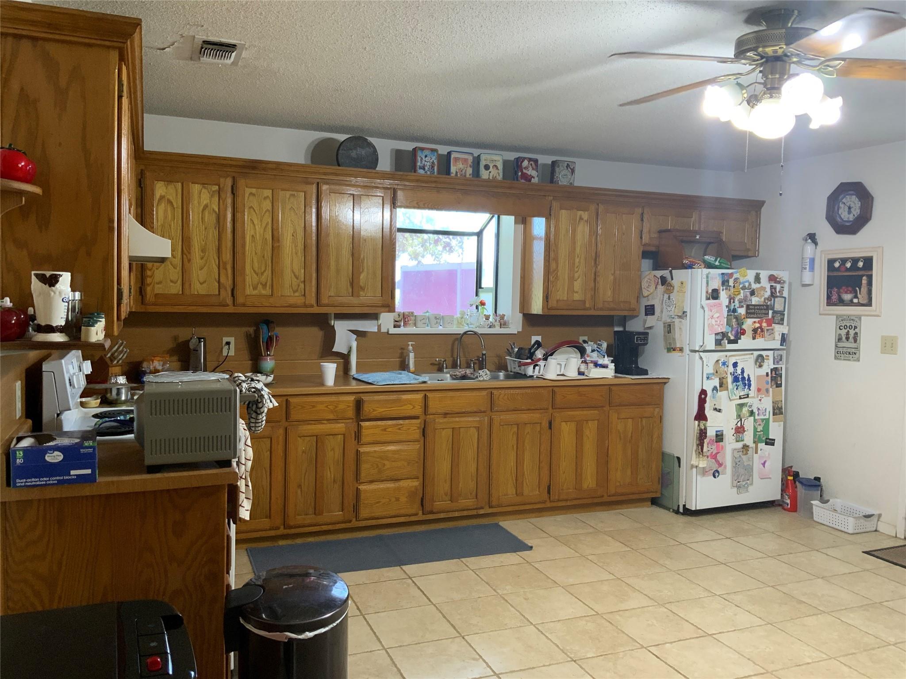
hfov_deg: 61.7
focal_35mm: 29
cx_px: 453
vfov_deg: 48.2
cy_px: 340
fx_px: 759
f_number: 1.8
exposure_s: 1/60
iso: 100
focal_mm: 3
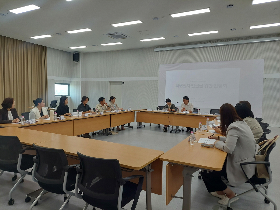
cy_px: 105
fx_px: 202
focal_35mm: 25
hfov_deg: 69.4
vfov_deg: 54.9
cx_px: 140
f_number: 1.8
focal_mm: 5.23
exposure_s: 1/60
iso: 50
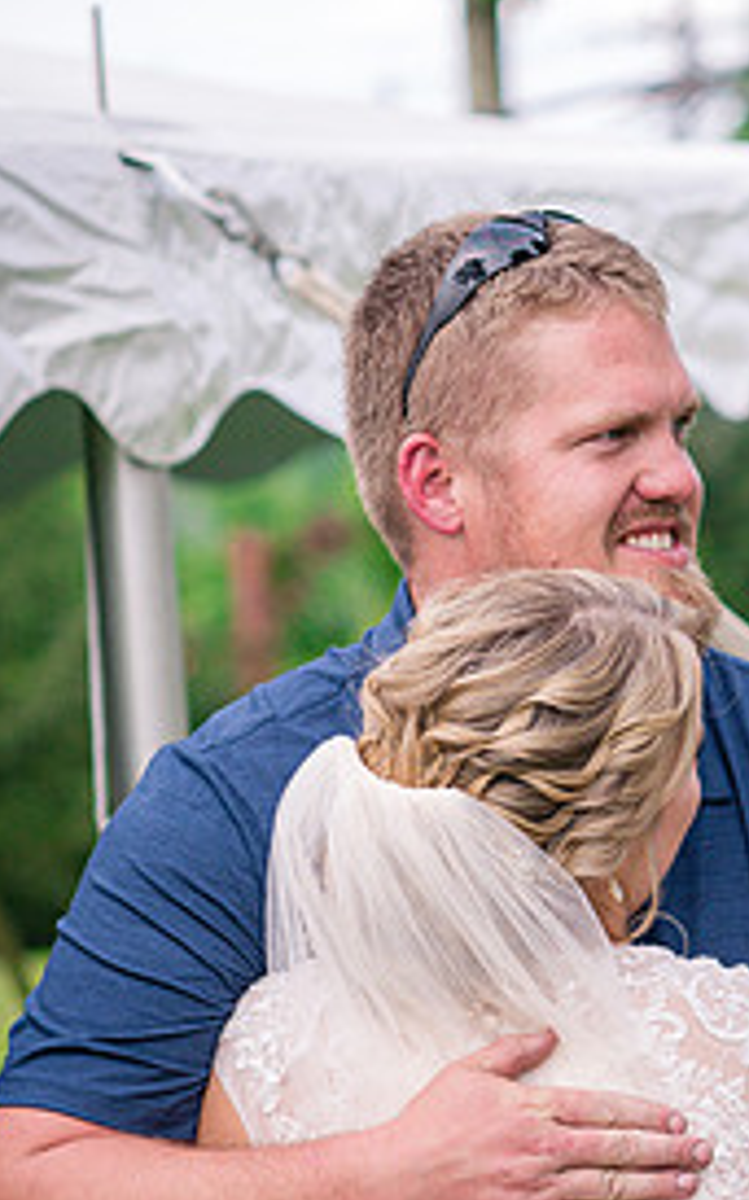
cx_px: 770
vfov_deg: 9.8
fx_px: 6964
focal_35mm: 213
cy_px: 512
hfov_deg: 6.1
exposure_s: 1/2000
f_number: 3.2
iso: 500
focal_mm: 85
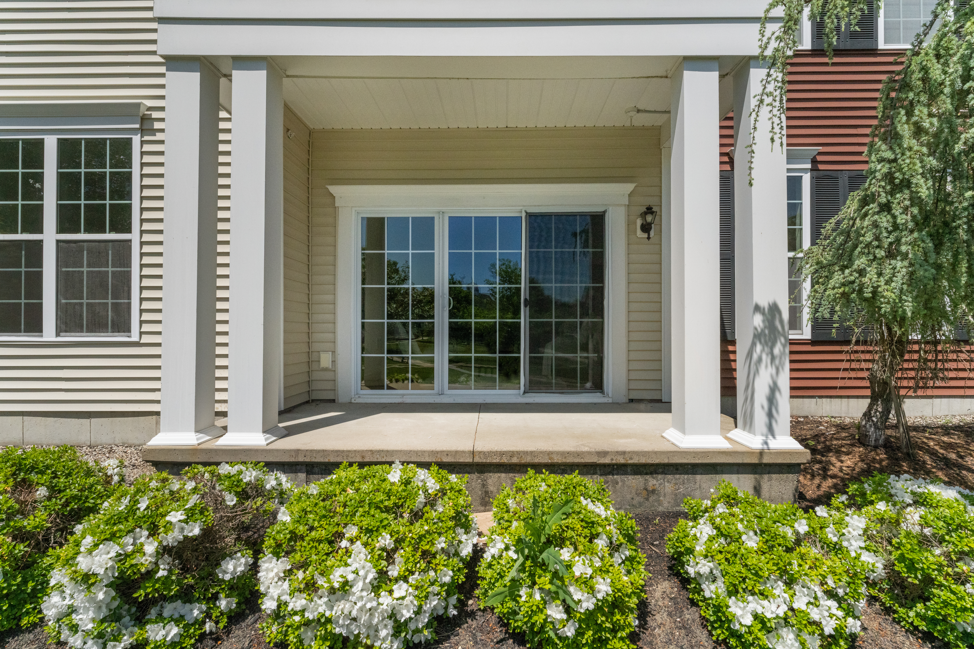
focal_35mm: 17
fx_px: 465
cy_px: 324
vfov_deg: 69.8
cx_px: 487
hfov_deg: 92.6
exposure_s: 1/4000
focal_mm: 17.2
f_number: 13
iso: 3200
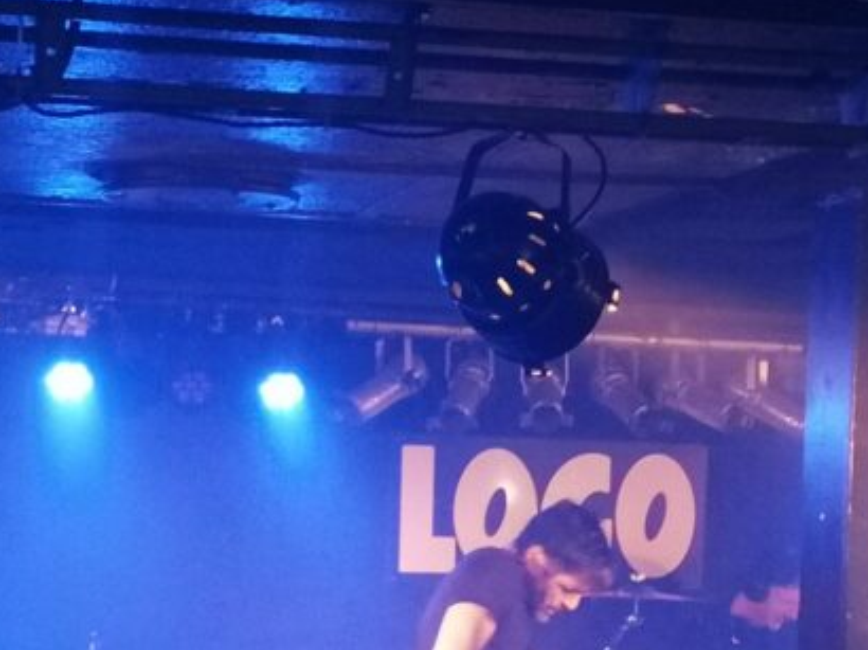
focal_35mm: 95
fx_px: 2381
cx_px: 663
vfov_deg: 15.4
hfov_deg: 20.5
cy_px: 584
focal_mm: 4.75
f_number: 1.8
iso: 2000
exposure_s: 1/14.3
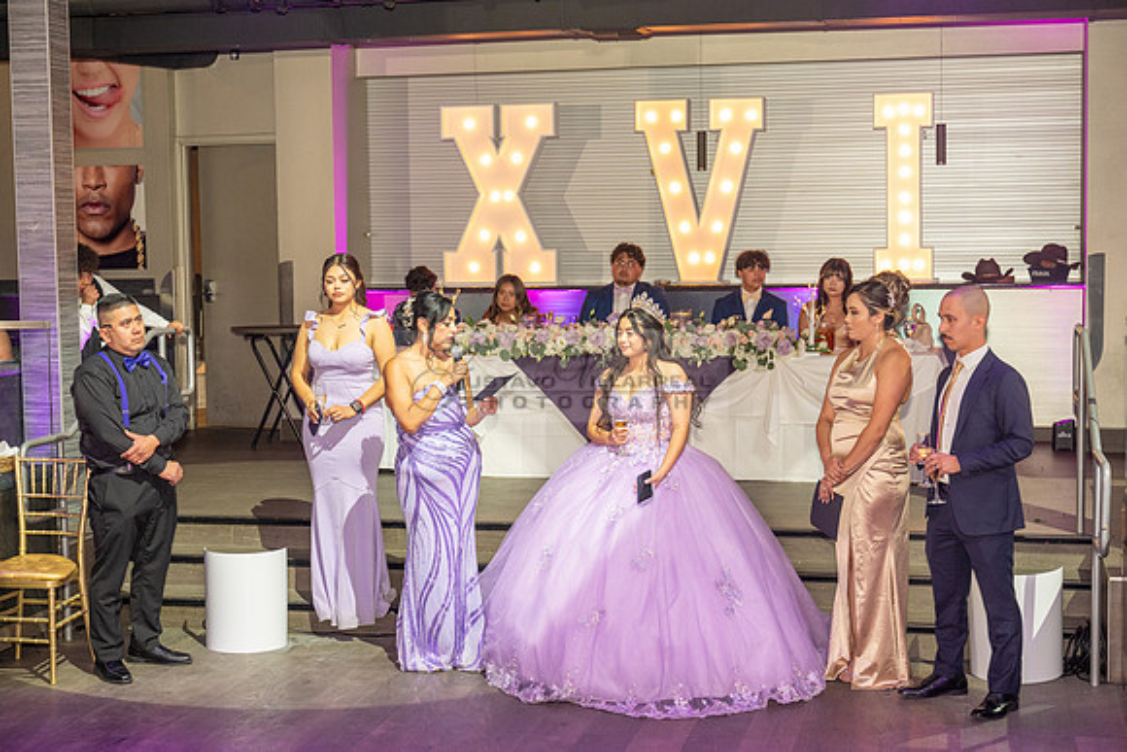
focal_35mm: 55
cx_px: 564
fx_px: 1722
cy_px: 376
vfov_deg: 24.6
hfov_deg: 36.2
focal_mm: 55
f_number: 4
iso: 1000
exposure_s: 1/125
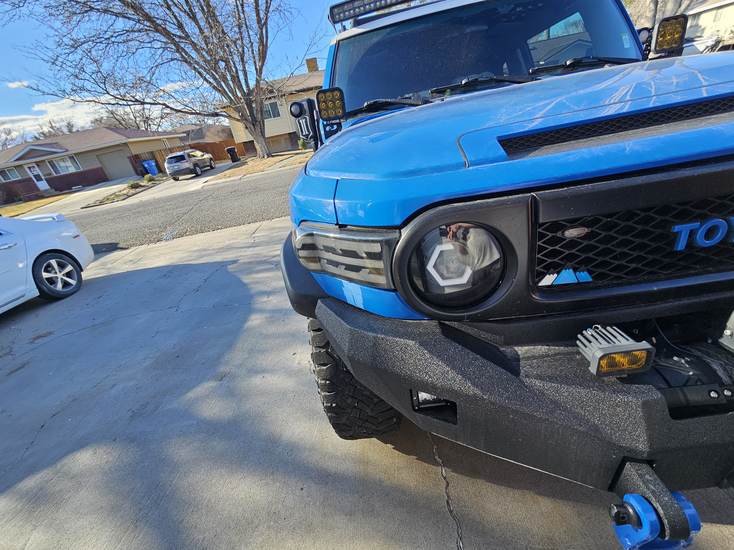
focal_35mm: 13
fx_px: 276
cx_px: 367
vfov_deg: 89.9
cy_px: 275
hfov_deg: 106.2
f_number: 2.2
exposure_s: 1/346
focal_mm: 2.2
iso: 50
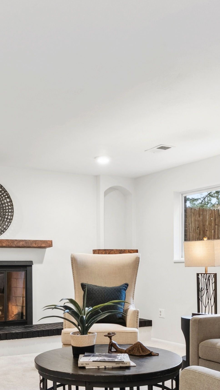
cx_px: 74
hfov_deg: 27.0
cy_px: 269
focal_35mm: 44
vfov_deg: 45.5
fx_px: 456
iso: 500
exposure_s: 1/10
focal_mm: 17
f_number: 8
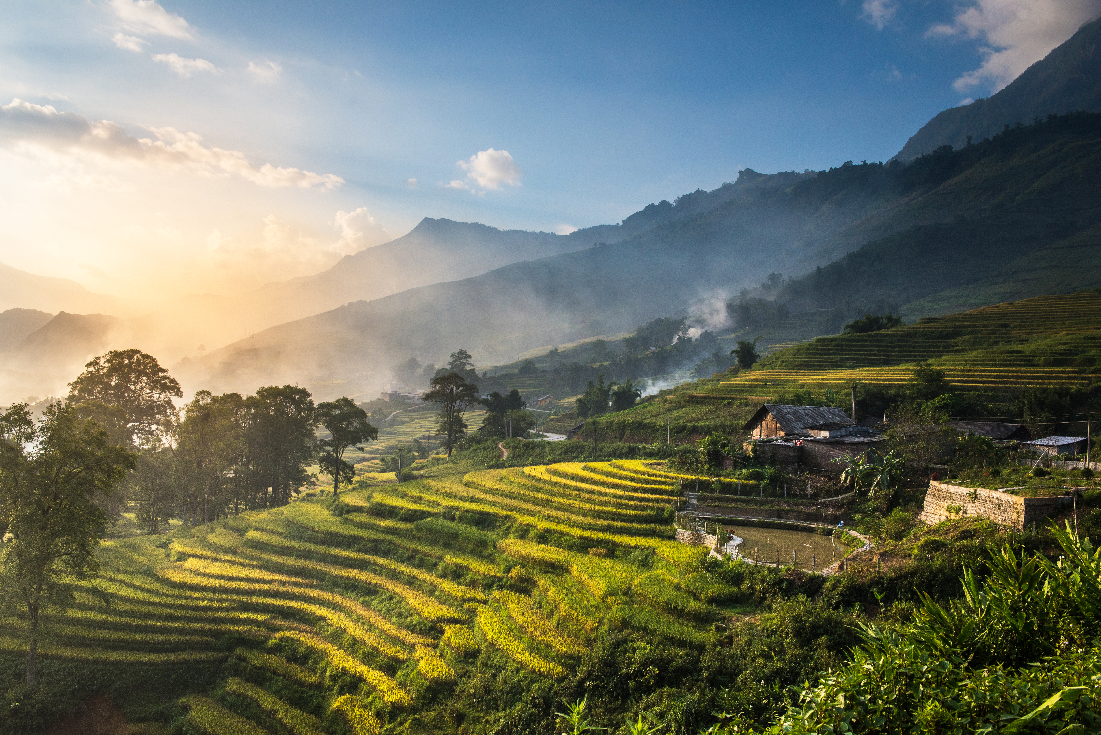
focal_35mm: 32
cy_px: 368
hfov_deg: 58.7
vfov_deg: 41.1
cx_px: 550
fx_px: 979
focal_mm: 32
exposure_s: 1/800
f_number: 10
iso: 320
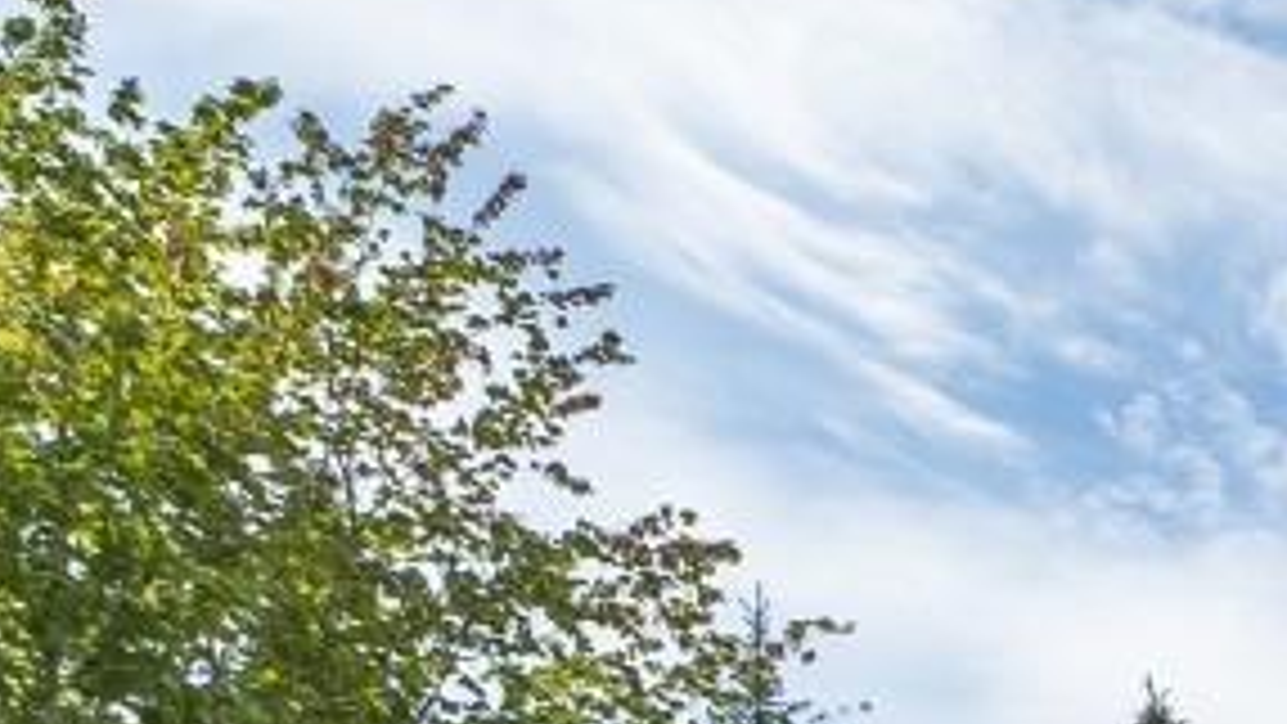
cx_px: 2704
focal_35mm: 89
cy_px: 1641
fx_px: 3038
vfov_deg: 11.6
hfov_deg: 16.7
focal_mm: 10
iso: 400
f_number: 6.3
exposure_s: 1/1250
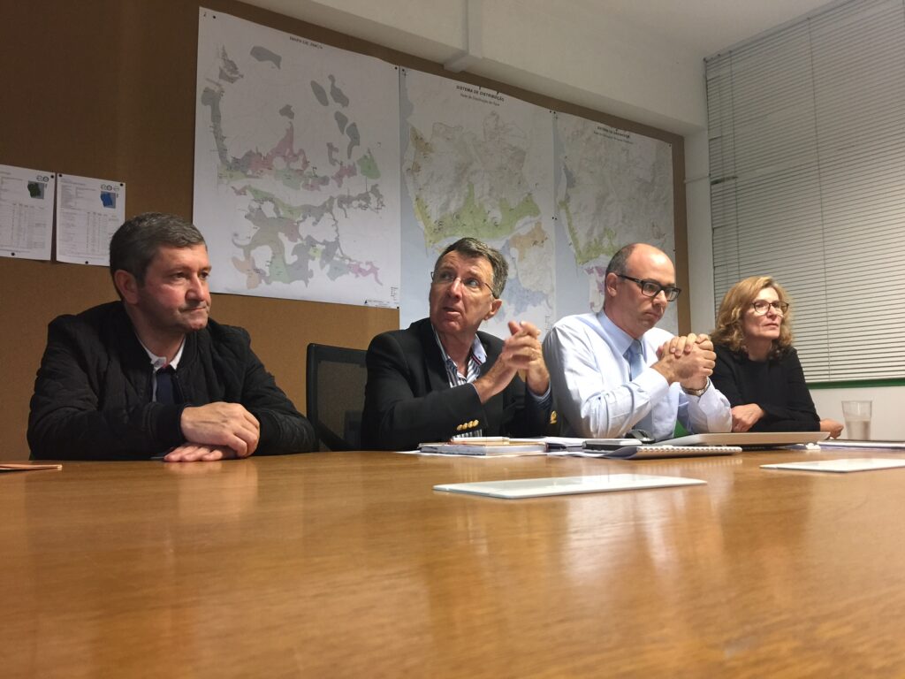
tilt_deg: +7.7
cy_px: 340
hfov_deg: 61.7
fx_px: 758
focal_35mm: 29
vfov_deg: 48.2
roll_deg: -1.0
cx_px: 452
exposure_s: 1/17
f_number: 2.2
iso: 80
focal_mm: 4.15
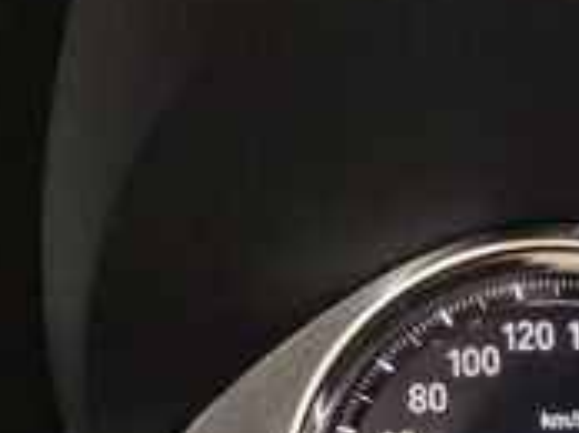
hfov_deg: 21.3
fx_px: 1253
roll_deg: +0.6
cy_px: 511
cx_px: 898
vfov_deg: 18.6
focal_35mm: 75
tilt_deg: -27.8
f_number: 2.2
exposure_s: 1/17
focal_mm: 2.22
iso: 800
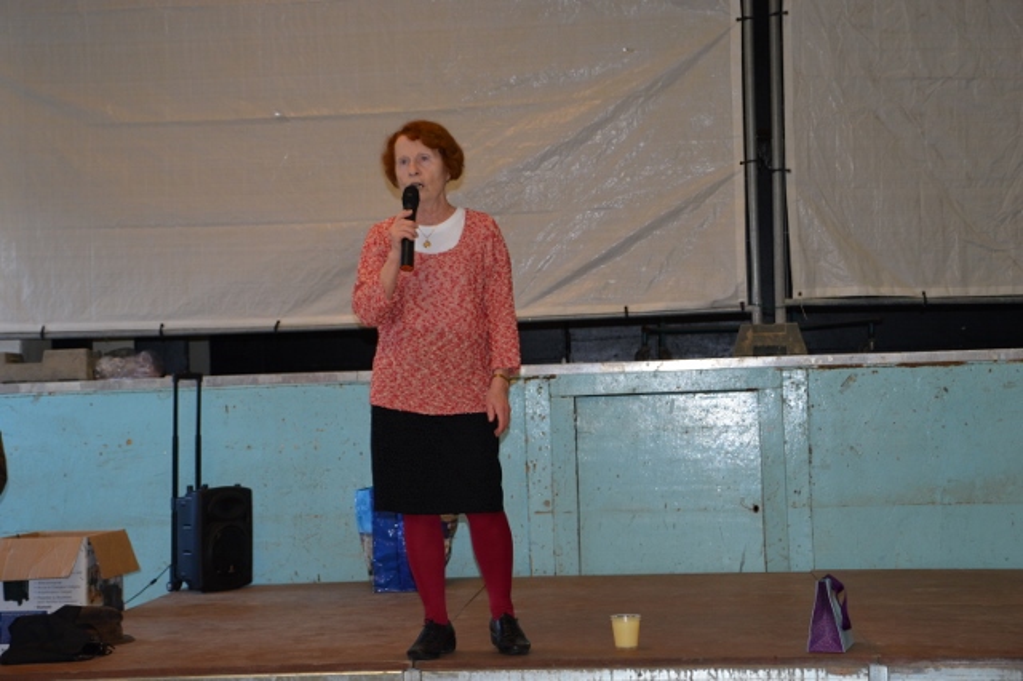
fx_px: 1917
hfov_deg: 29.9
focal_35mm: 68
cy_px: 340
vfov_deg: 20.1
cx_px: 512
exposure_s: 1/60
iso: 640
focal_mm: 45
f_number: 4.8
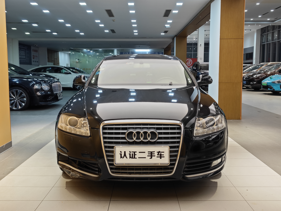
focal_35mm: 35
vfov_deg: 40.7
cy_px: 106
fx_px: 284
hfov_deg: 52.6
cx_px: 140
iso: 160
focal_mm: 8.7
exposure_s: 1/100
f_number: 1.9
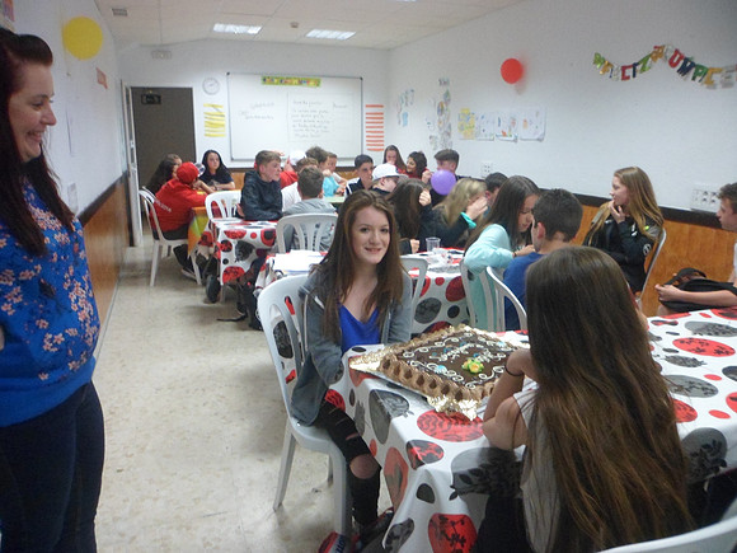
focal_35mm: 26
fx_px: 554
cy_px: 276
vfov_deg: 53.1
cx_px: 368
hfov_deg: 67.3
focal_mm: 4.9
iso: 400
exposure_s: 1/30
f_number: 3.3
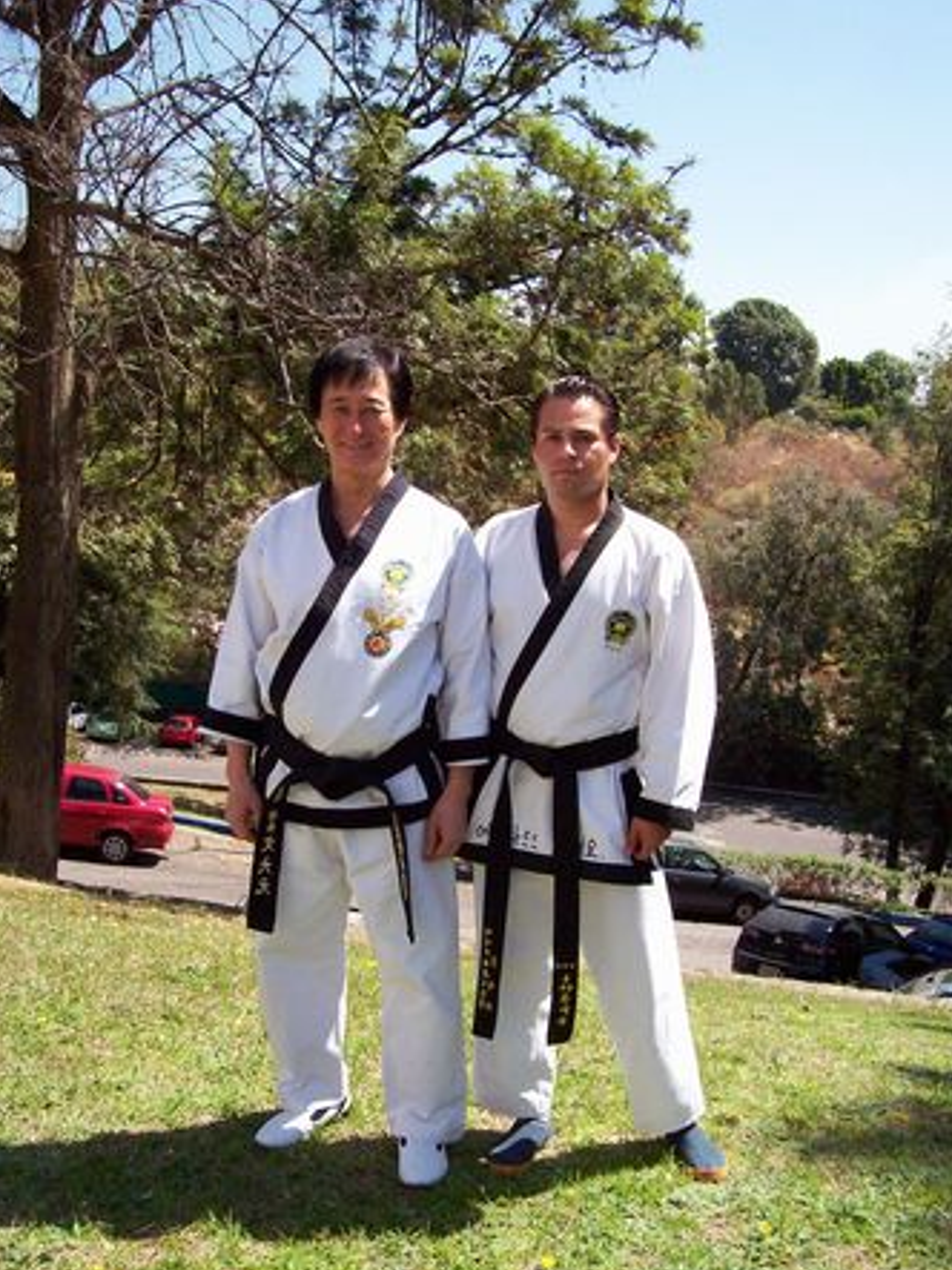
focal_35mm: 39
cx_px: 462
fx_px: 1431
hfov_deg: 36.8
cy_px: 625
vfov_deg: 47.9
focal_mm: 6
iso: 80
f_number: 4.8
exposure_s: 1/380
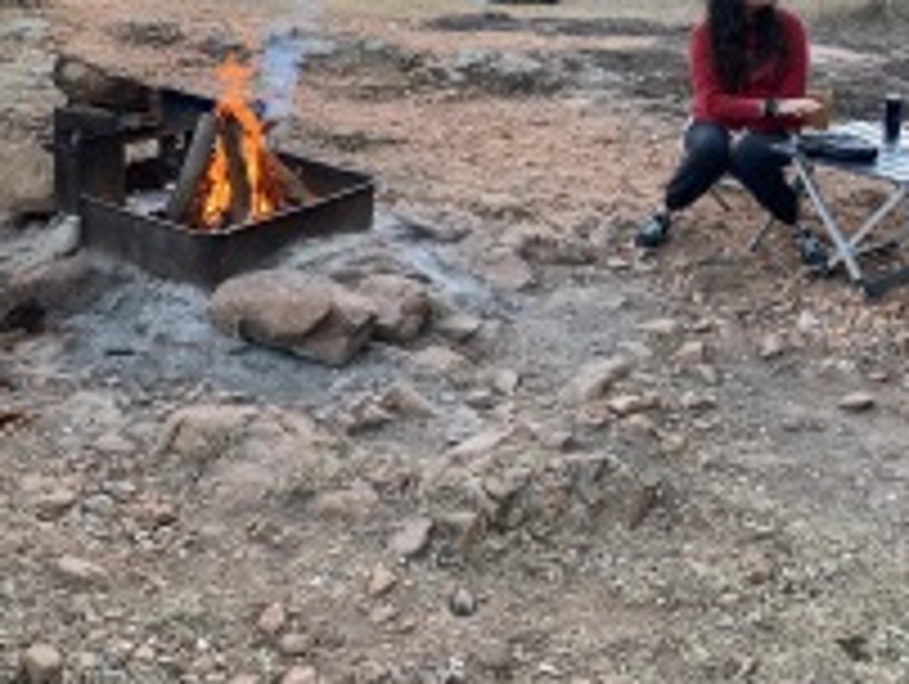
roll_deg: +1.5
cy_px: 90
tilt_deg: -7.6
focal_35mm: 47
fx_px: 1236
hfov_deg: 40.4
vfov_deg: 29.8
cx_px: 418
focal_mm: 4.25
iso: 80
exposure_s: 1/121
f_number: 1.8
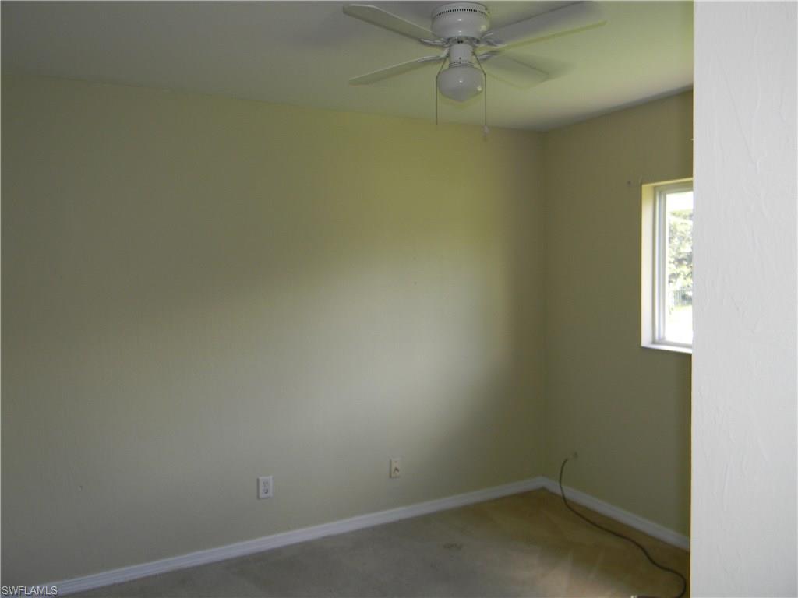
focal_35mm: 28
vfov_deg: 49.7
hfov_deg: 63.4
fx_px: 645
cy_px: 299
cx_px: 399
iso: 80
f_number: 3.5
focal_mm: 5
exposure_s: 1/32.3
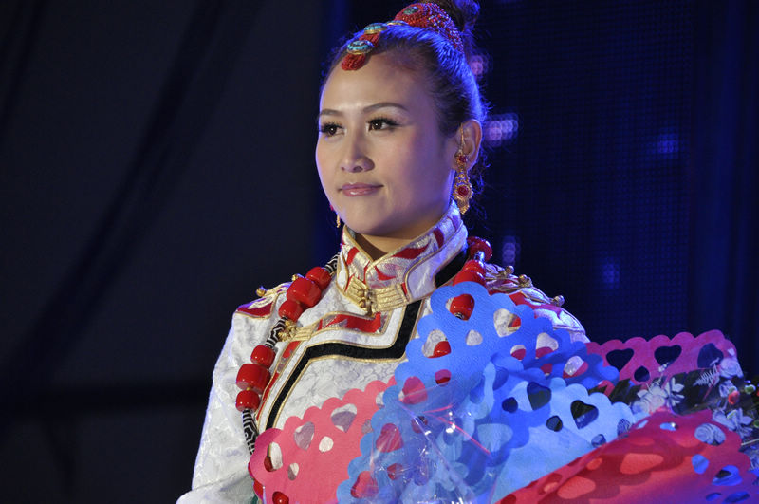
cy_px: 252
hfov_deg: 6.9
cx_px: 380
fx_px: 6316
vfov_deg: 4.6
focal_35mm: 300
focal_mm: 200
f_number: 6.3
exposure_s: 1/60
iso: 800
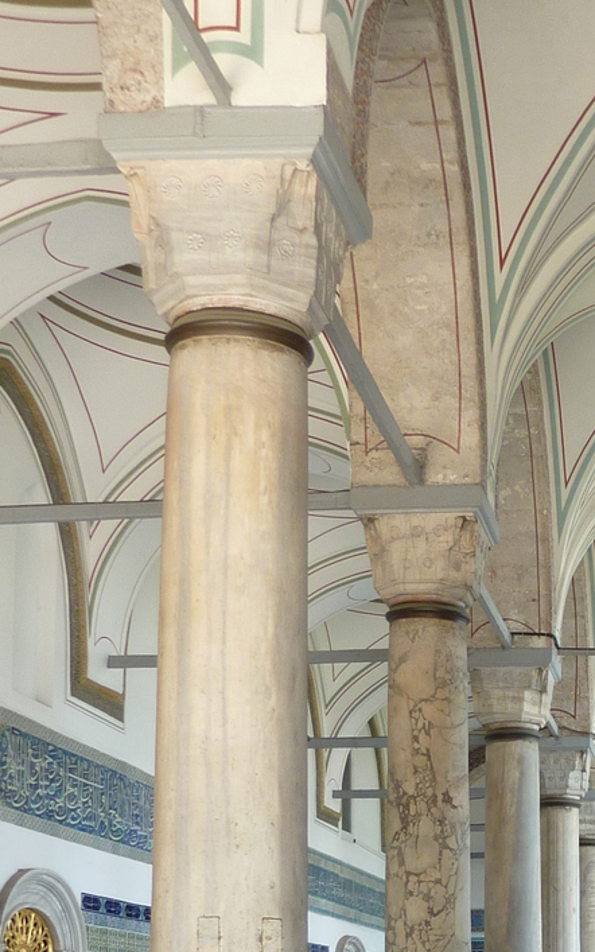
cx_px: 724
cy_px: 874
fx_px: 1556
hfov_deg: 20.2
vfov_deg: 32.2
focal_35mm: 60
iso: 80
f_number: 3.3
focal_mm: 4.1
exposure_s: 1/50
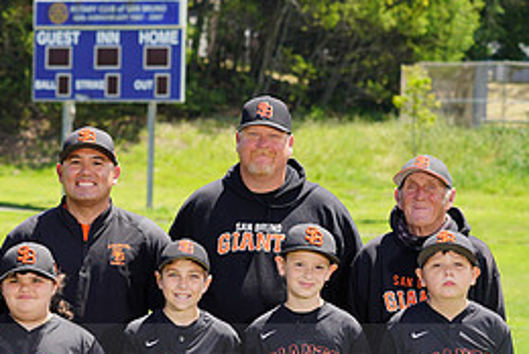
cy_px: 351
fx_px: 3280
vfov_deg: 6.2
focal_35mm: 223
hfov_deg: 9.2
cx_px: 118
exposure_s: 1/250
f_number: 6.3
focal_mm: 100
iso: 100
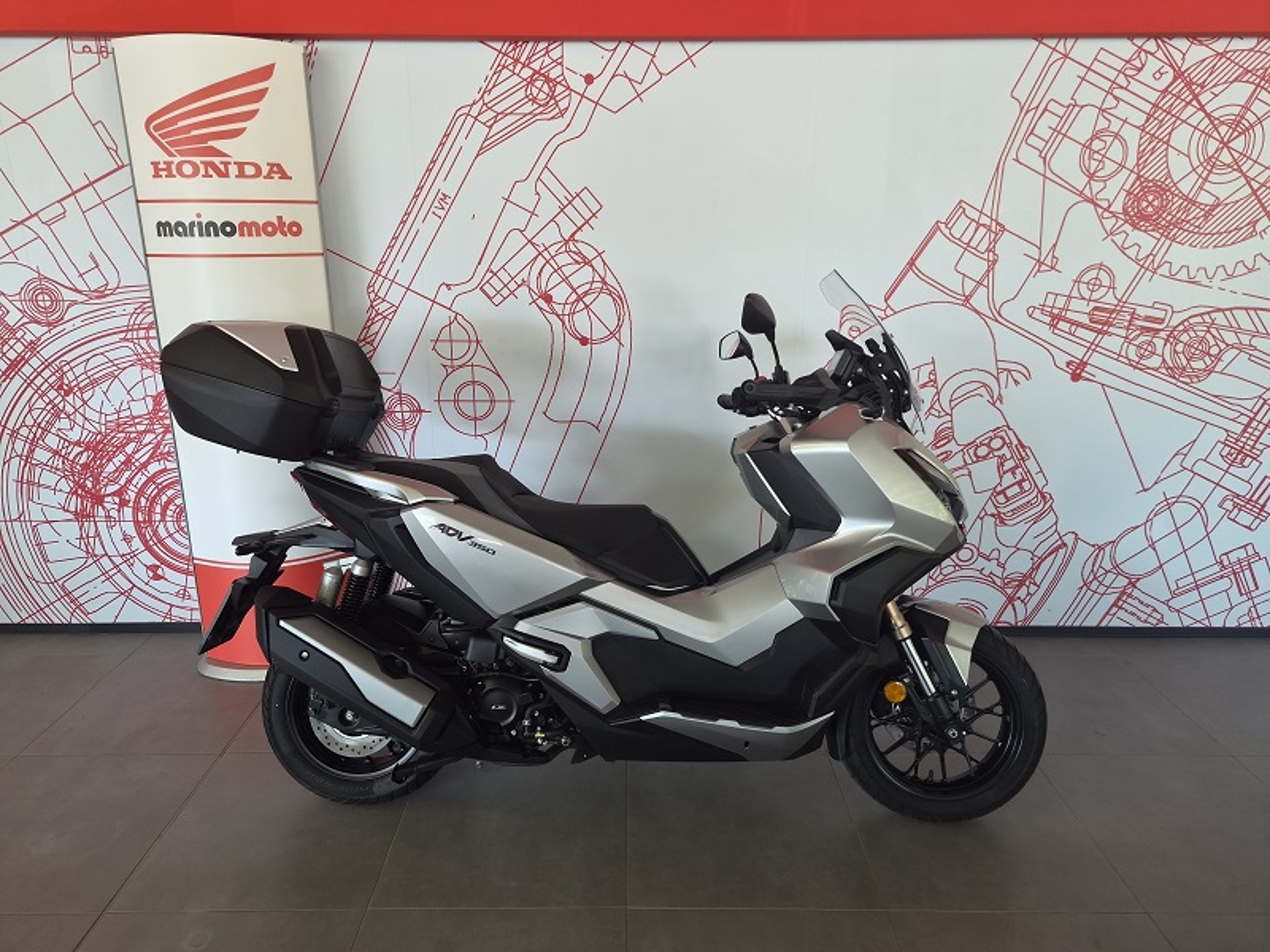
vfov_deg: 58.9
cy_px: 476
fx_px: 844
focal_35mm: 23
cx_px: 635
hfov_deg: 73.9
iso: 200
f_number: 1.8
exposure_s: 1/180
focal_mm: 5.4
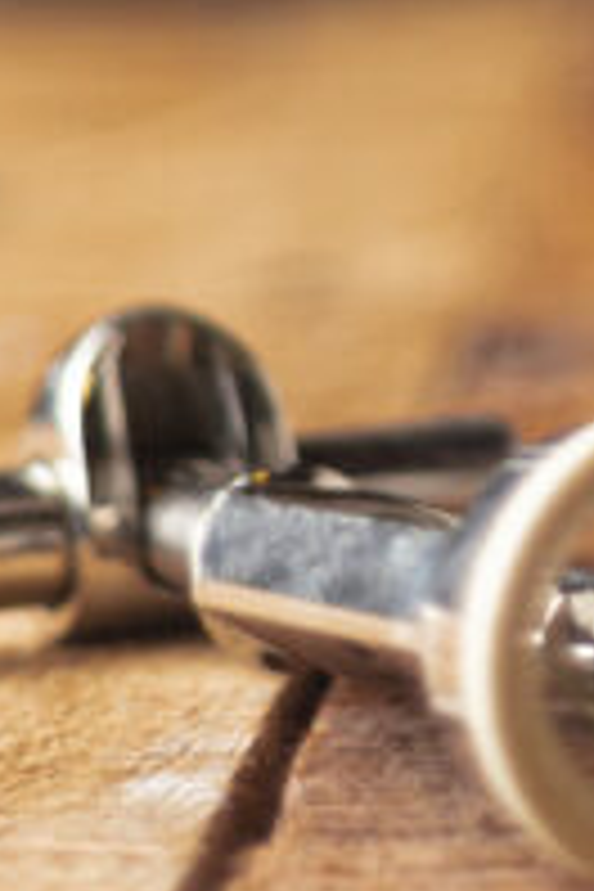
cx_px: 1161
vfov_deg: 7.5
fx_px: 6410
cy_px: -1125
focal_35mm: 259
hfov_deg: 5.2
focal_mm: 50
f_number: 2
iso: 100
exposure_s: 1/160
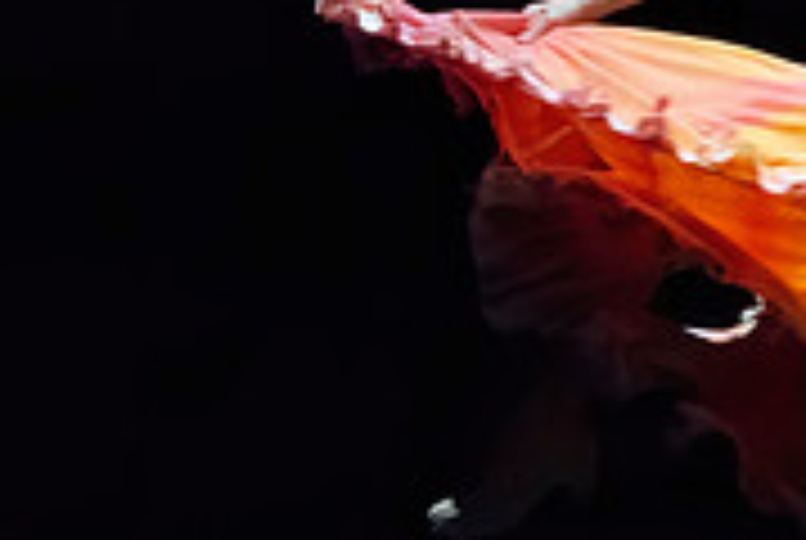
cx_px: 743
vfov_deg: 1.3
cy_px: -61
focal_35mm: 1097
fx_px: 24601
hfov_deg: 1.9
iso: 16000
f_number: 32
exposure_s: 1/400
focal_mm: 339
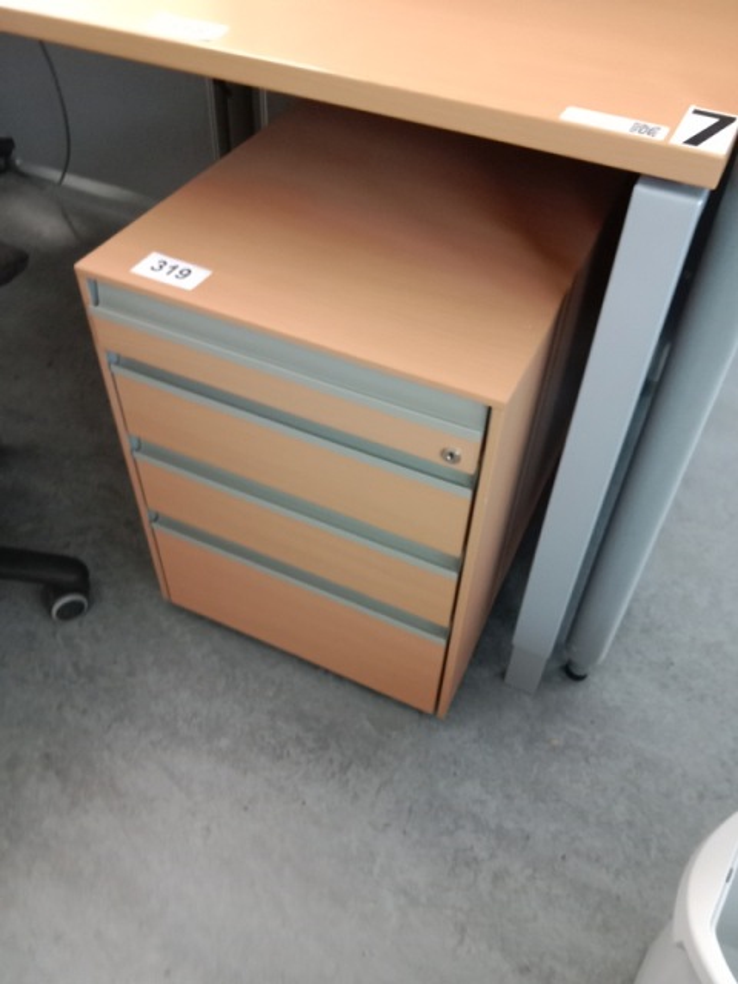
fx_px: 768
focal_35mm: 27
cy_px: 492
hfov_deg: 51.4
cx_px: 369
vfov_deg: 65.3
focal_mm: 3.65
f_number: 2.2
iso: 1268
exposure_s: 1/16.7
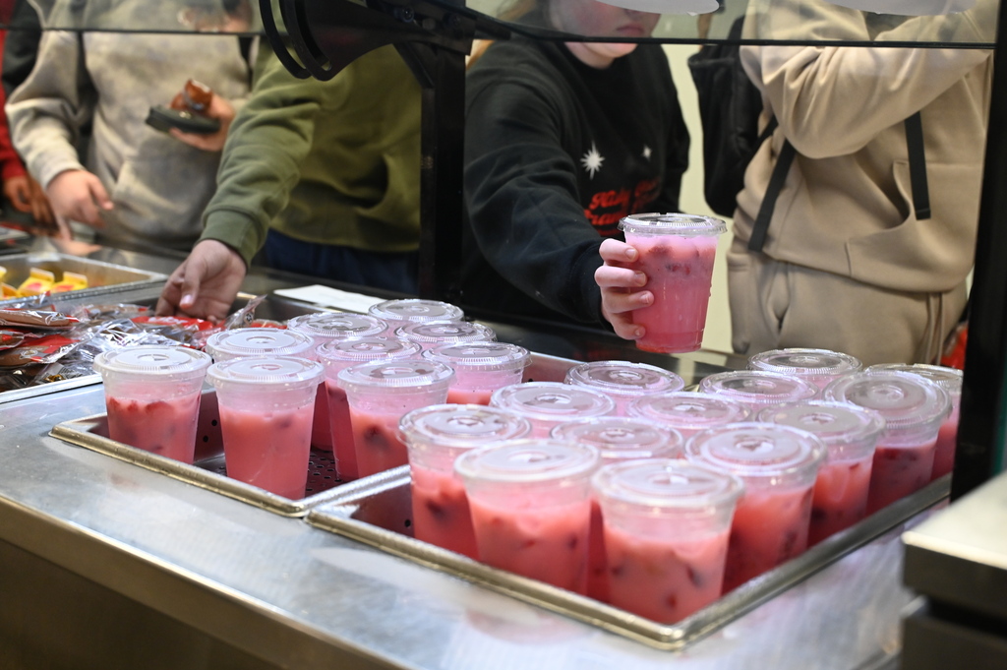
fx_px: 1314
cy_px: 335
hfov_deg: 41.9
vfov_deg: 28.6
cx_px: 504
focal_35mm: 47
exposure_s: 1/125
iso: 2800
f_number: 4
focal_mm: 47
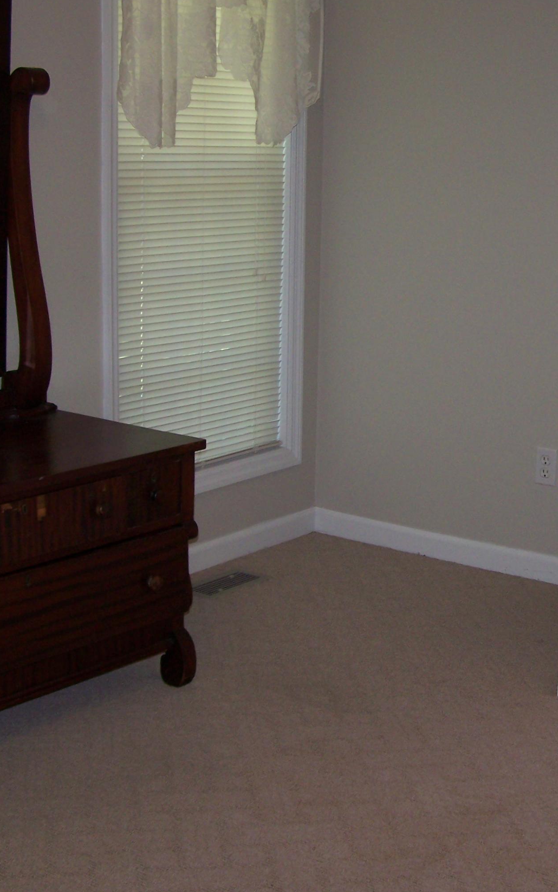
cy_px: 459
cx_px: 386
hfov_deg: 21.5
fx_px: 1460
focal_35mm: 60
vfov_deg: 34.0
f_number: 2.8
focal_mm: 6.3
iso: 80
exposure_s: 1/60
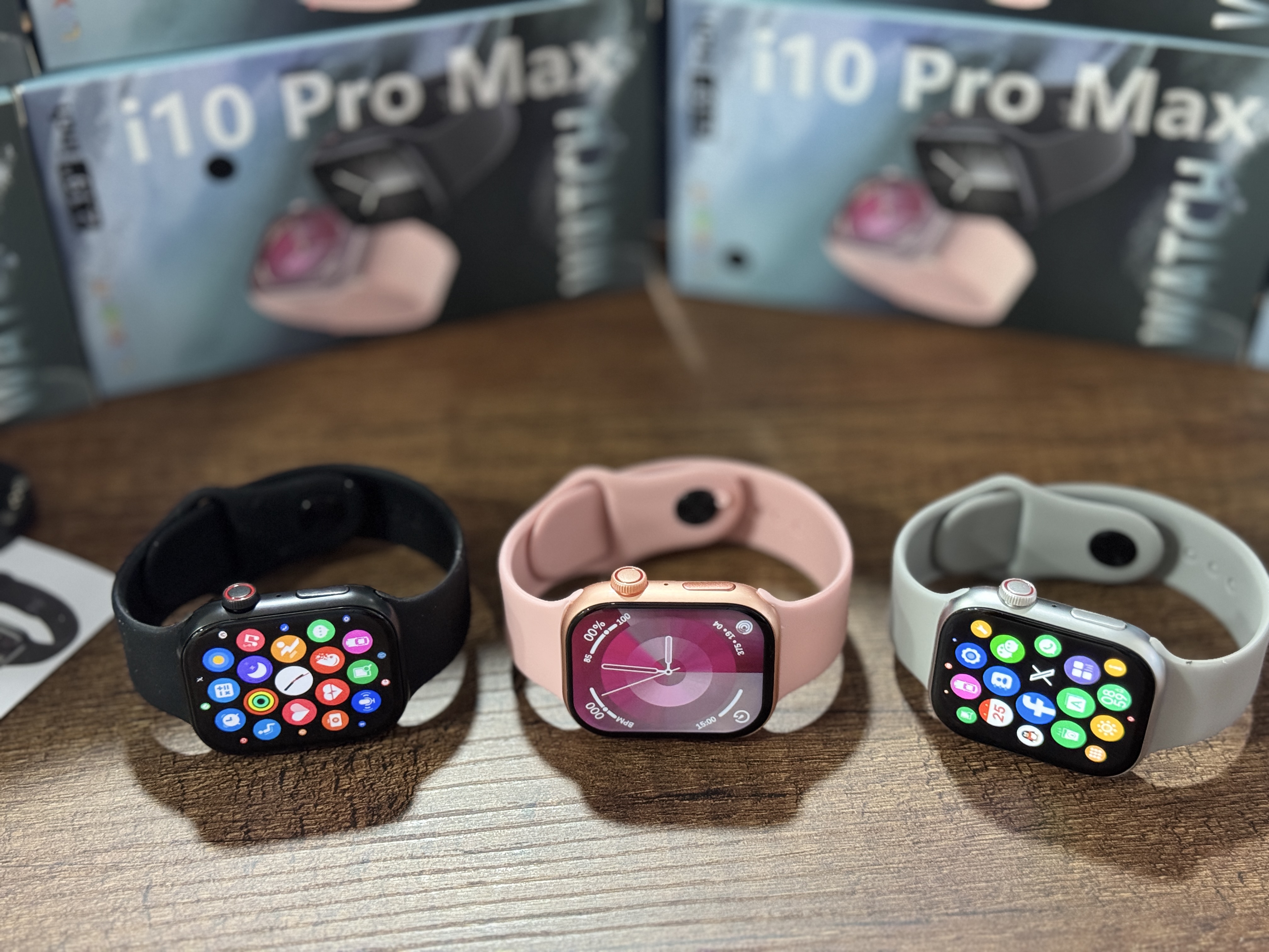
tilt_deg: -41.3
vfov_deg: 30.3
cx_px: 634
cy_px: 476
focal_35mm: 48
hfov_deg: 39.7
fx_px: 1760
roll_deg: +1.4
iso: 500
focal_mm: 6.76
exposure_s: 1/37
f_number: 1.78
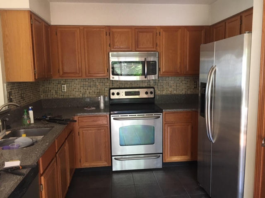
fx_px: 222
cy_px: 99
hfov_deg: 61.7
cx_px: 132
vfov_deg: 48.2
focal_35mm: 29
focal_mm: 4.15
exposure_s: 1/24
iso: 200
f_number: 2.2
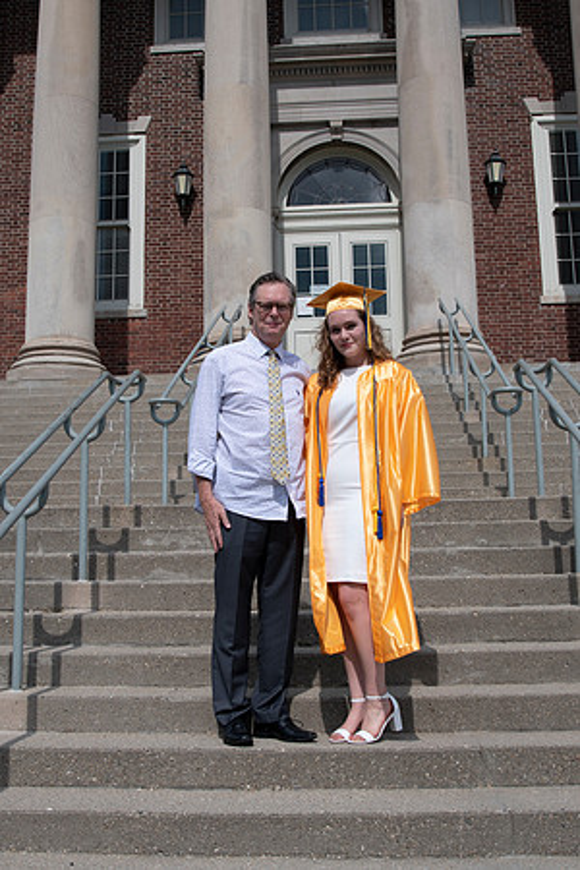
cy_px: 403
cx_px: 277
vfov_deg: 48.3
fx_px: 969
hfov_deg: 33.3
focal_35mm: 40
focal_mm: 24
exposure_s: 1/640
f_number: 5.6
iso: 80
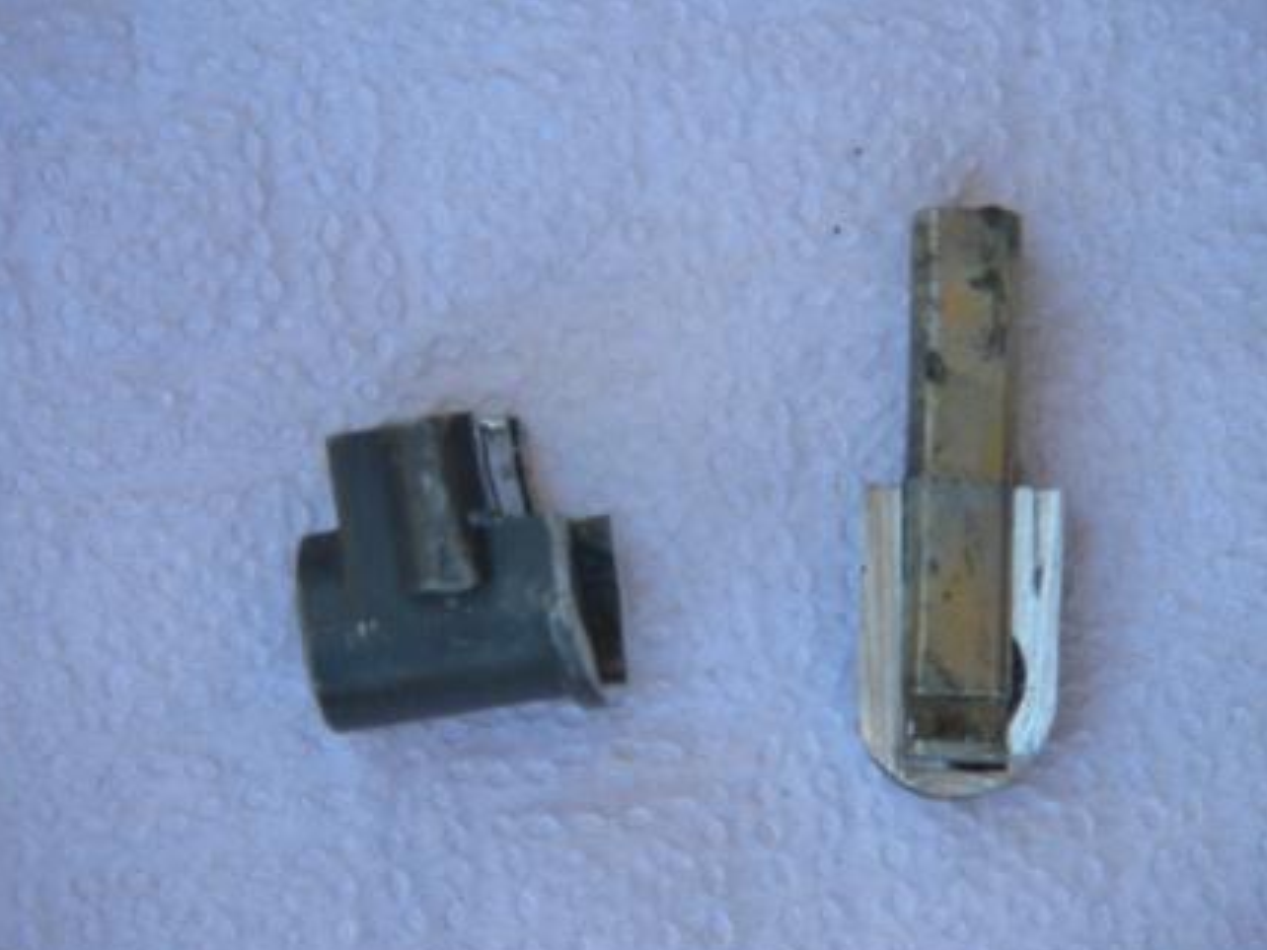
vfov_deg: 3.3
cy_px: 494
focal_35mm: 452
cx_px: 634
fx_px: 16544
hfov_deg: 4.4
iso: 80
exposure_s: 1/60
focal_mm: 72
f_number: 2.8
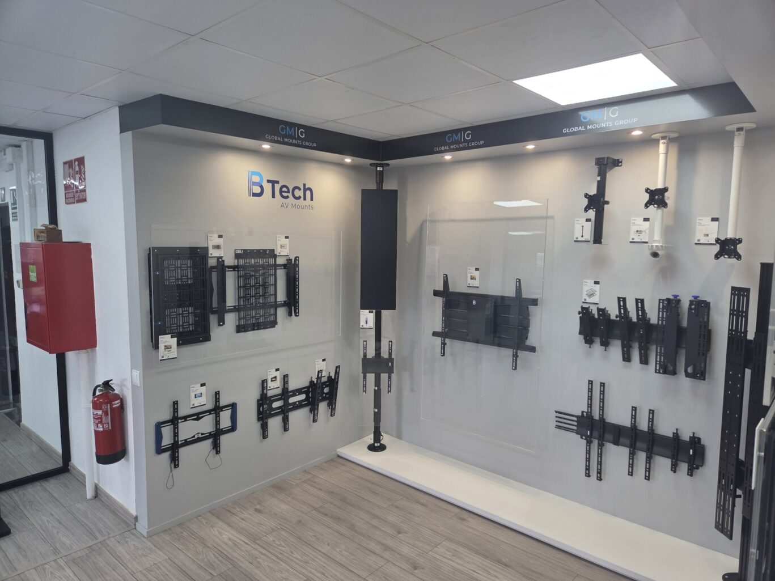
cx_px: 388
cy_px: 290
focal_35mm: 23
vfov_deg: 58.9
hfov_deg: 73.9
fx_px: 515
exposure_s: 1/100
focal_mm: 5.4
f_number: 1.8
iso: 64
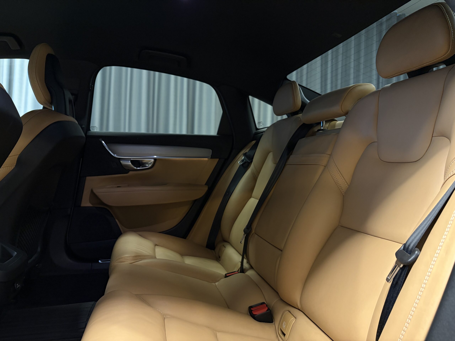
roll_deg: -1.9
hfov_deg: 67.3
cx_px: 228
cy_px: 170
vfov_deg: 53.1
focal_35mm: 26
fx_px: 342
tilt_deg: -0.1
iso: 200
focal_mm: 5.96
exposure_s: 1/50
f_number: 1.6
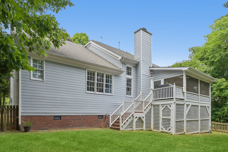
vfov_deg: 59.5
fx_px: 133
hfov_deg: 81.2
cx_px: 114
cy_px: 76
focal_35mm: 21
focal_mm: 21
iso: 200
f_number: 9
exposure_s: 1/200
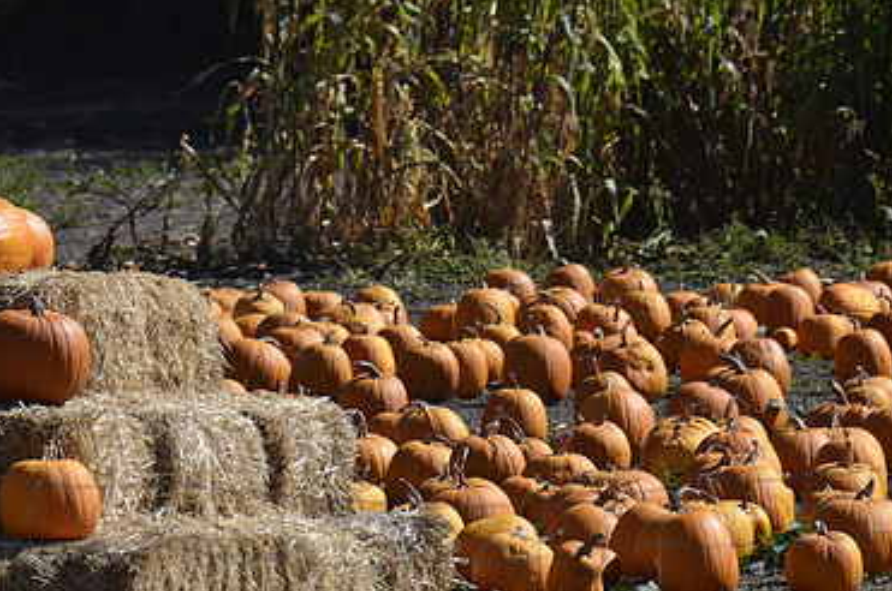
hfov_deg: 3.8
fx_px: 13332
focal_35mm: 539
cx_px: 416
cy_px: 360
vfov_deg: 2.5
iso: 200
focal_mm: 230
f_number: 7.1
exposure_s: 1/800
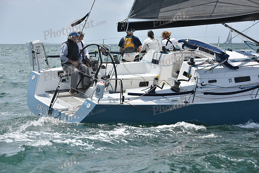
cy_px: 86
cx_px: 130
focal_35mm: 120
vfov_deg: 11.4
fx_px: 863
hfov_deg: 17.1
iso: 250
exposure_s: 1/1250
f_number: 7.1
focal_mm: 120
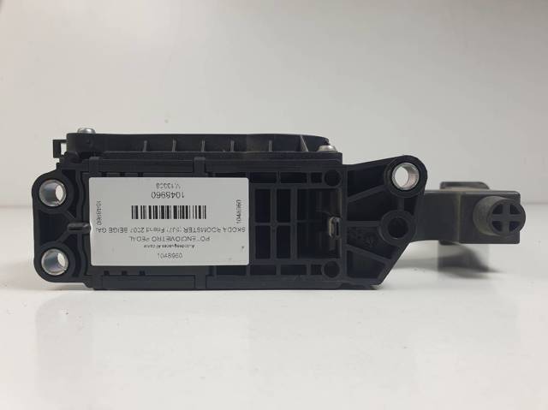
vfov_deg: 53.0
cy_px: 205
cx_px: 274
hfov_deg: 67.3
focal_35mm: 26
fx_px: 411
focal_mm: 4.3
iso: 50
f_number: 2.4
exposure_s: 1/152
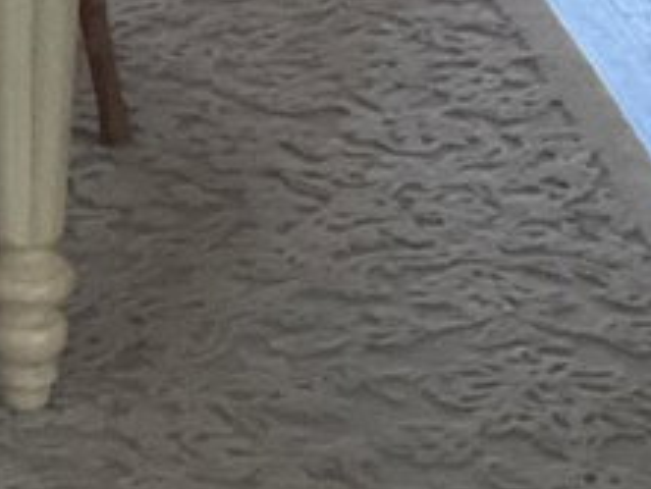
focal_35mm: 210
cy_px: -1040
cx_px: -686
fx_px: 3951
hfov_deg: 8.8
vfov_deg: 6.4
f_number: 1.8
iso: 100
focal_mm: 3
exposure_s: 1/60
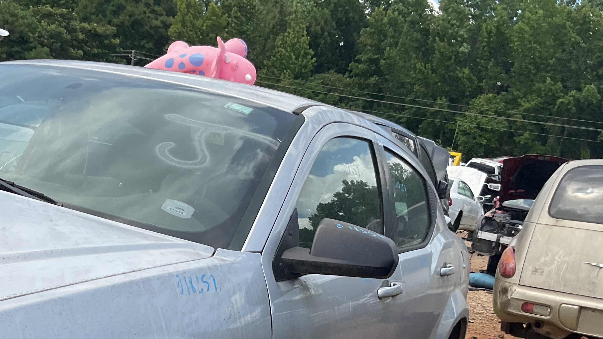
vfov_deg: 22.5
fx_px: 815
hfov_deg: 39.9
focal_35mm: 51
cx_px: 186
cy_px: 348
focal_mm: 3
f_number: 1.8
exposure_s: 1/1250
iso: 16
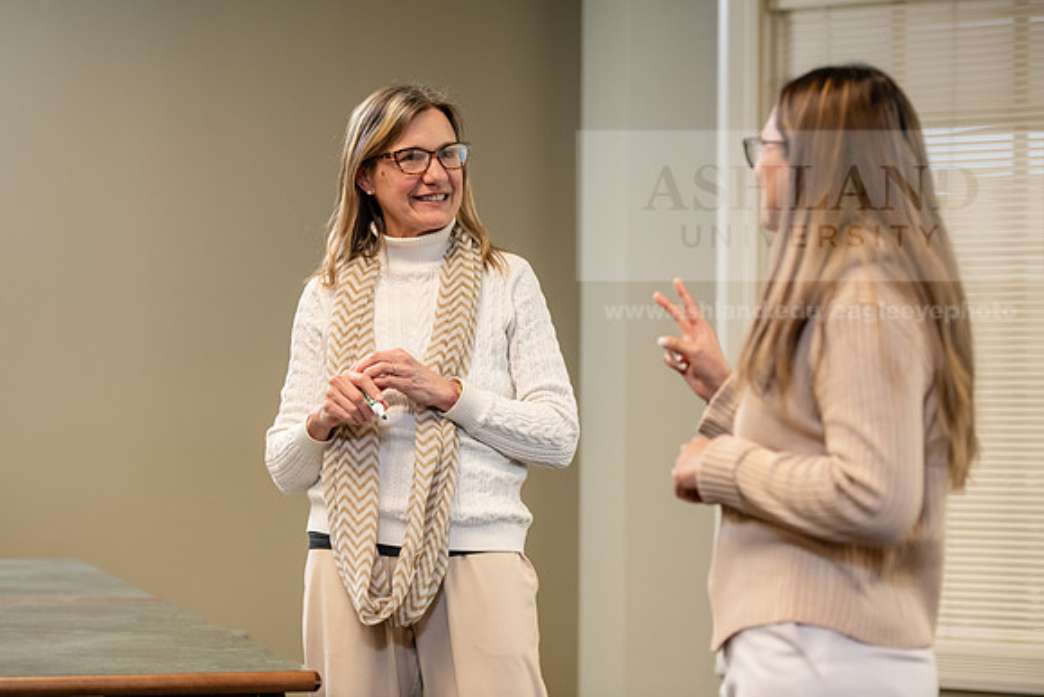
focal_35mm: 98
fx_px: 2843
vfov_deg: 14.0
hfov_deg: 20.8
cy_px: 348
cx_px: 522
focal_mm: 98
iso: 1250
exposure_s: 1/160
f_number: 3.2
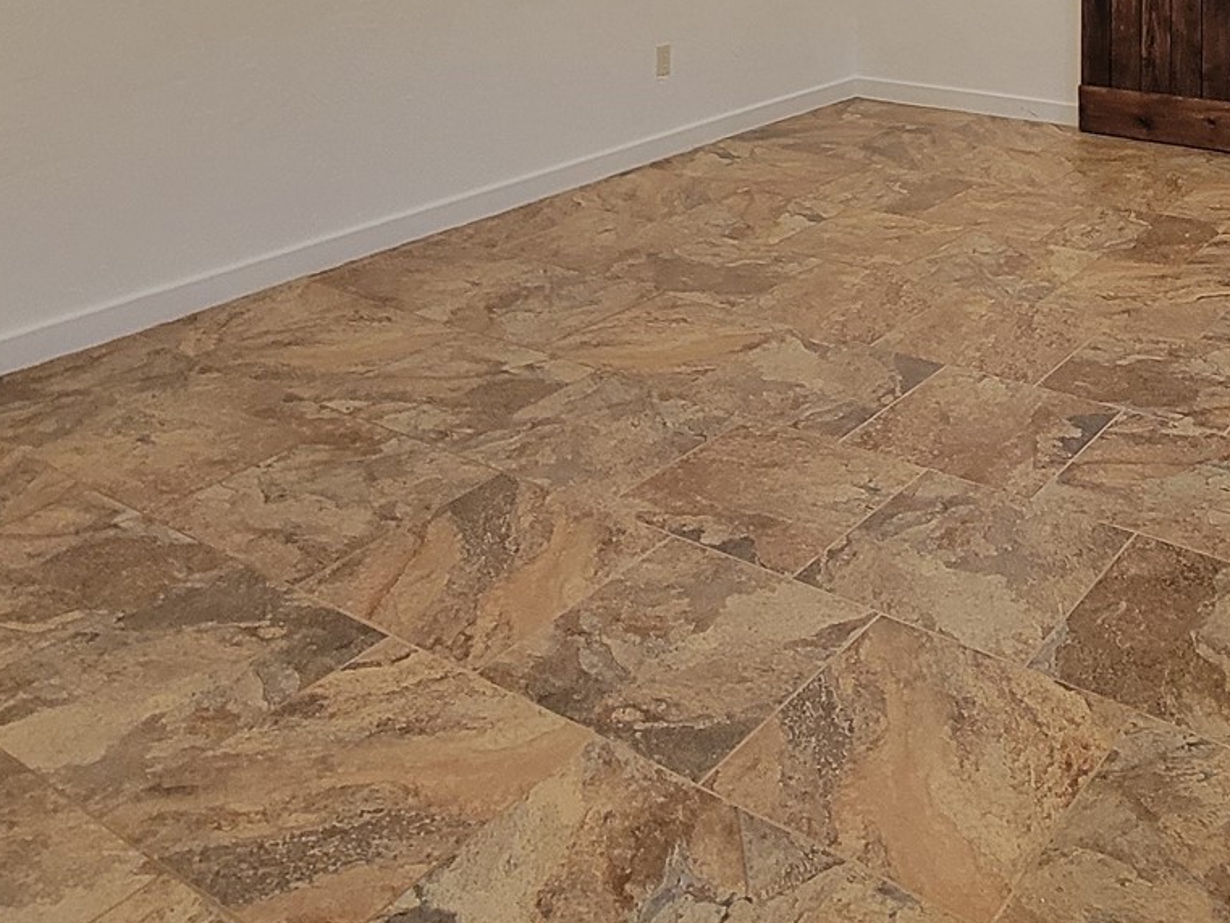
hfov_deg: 49.8
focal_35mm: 35
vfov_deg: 33.8
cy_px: -154
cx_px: 965
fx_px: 1244
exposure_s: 1/40
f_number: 2.2
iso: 320
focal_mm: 2.2
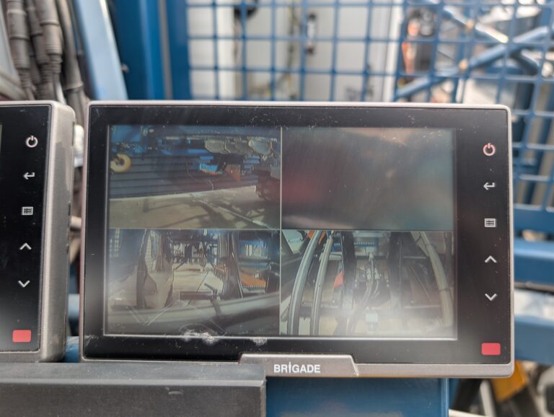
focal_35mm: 24
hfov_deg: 71.5
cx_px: 277
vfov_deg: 56.9
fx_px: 385
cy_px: 208
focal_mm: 6.9
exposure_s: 1/138
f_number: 1.68
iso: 18
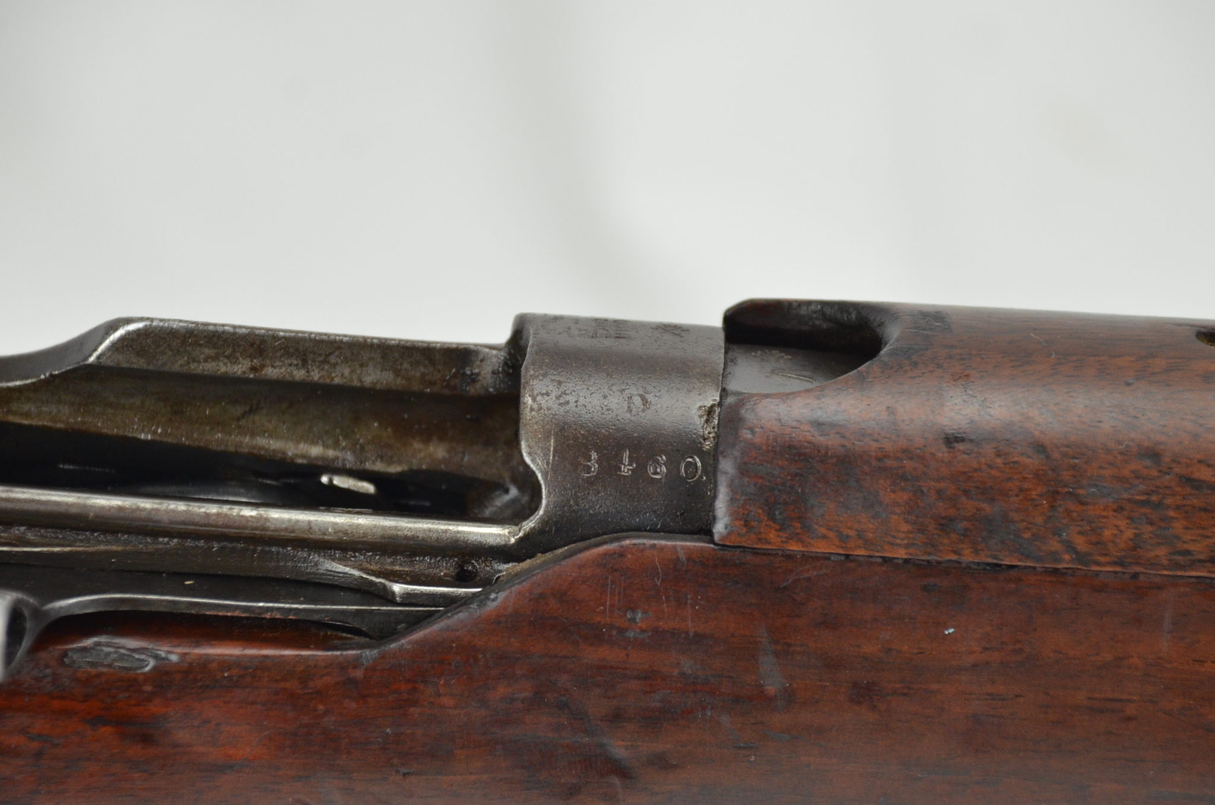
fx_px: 8272
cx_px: 625
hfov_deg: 8.4
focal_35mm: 246
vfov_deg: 5.6
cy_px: 457
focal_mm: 135
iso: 900
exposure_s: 1/125
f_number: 5.6
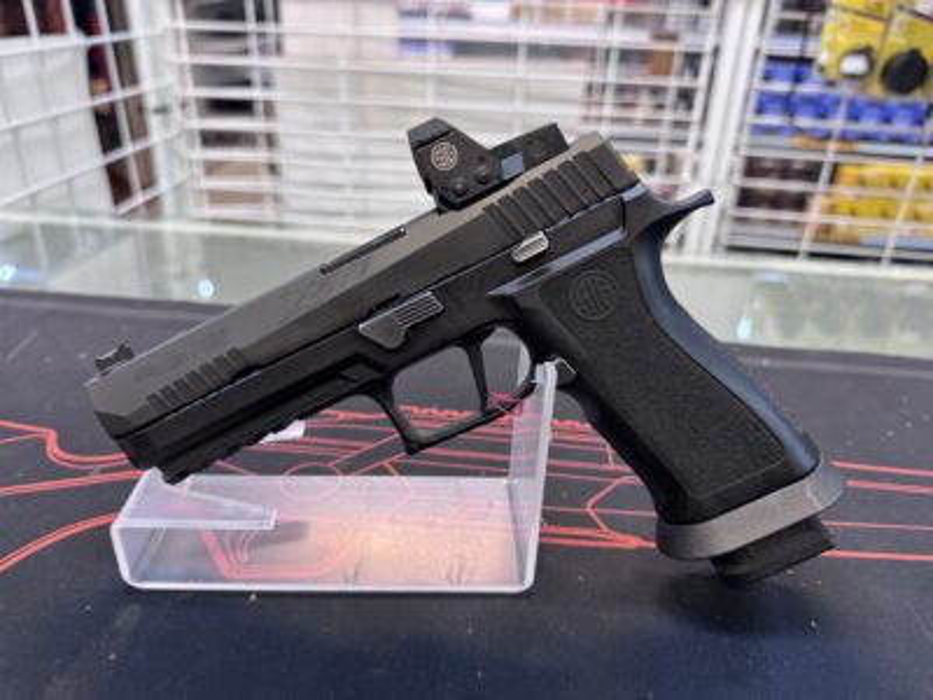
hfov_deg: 71.6
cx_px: 466
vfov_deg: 56.8
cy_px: 350
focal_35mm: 24
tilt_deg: -27.4
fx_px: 647
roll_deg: -1.8
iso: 200
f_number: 1.78
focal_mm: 6.76
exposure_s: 1/50
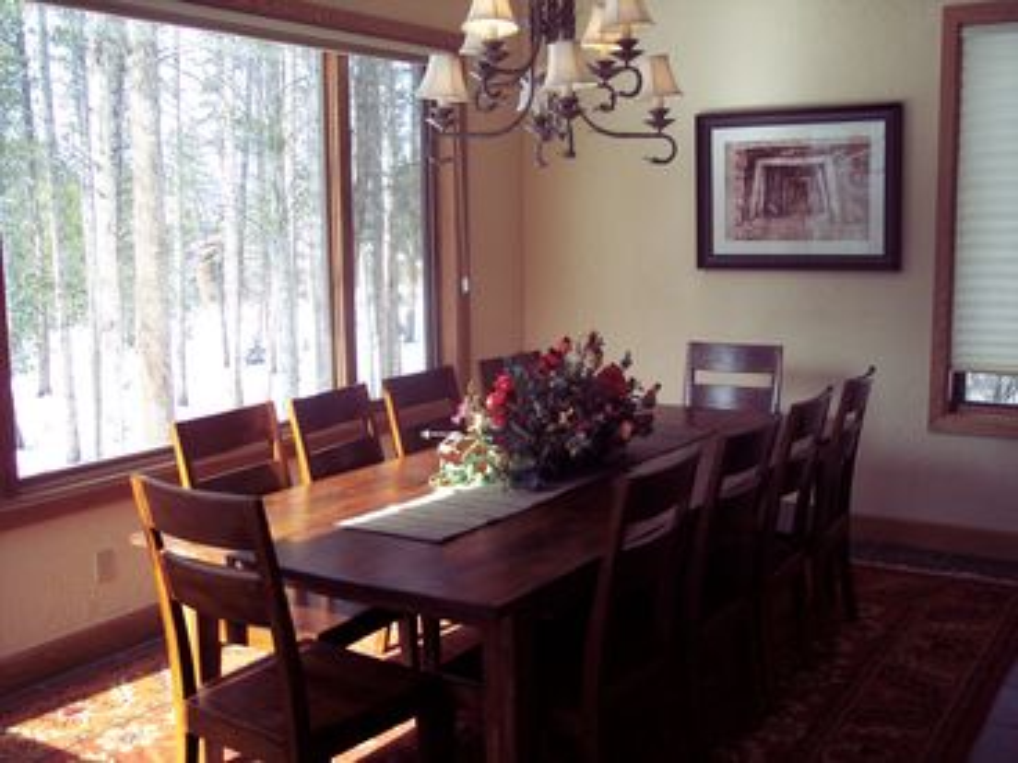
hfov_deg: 47.9
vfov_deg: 36.8
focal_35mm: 39
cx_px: 509
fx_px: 1147
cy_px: 382
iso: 100
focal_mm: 8
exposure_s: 1/125
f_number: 3.4
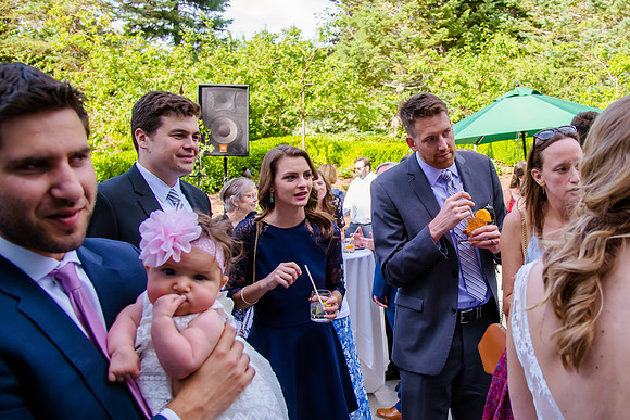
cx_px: 425
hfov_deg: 55.7
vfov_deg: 39.9
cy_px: 203
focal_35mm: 33
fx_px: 580
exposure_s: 1/320
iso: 400
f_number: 5
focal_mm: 24
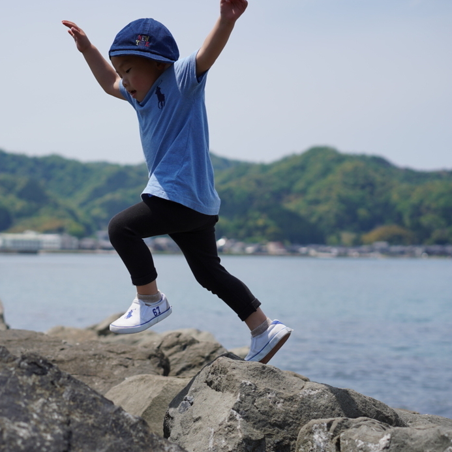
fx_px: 1197
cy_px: 201
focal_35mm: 81
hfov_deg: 21.3
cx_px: 166
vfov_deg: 21.4
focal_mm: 55
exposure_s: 1/2000
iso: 100
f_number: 3.2
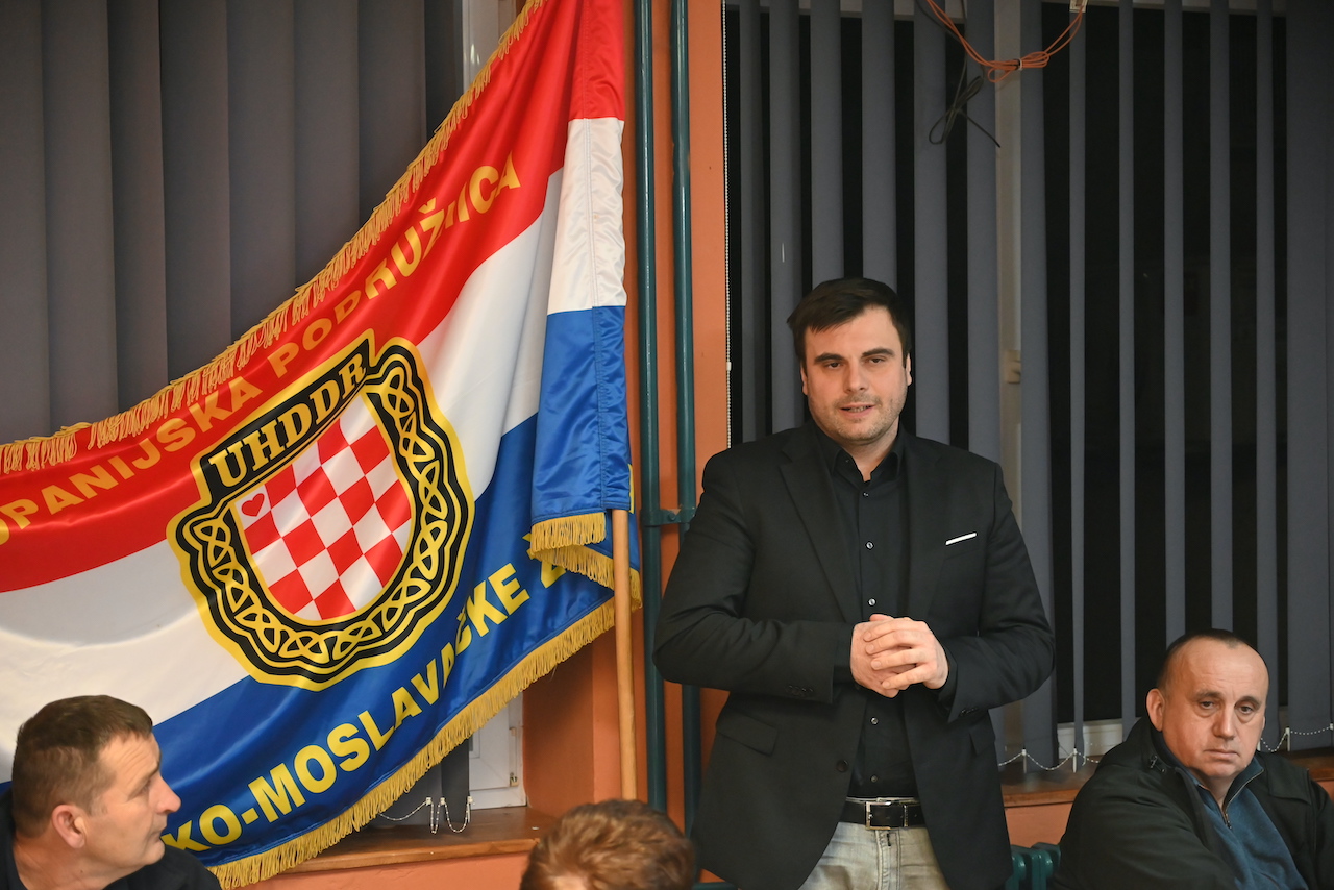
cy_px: 445
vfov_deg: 19.5
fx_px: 2594
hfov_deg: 28.8
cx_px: 667
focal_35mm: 70
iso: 4500
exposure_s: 1/60
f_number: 4
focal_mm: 70
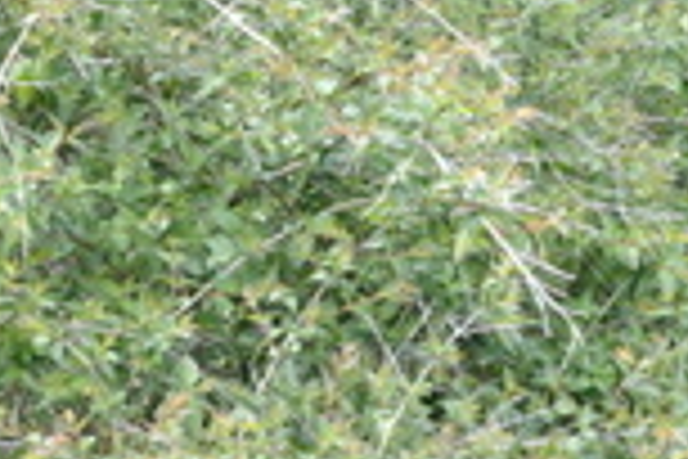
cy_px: 459
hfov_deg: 10.1
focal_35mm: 204
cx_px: 135
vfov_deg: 6.7
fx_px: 3898
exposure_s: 1/60
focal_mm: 26
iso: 200
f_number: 8
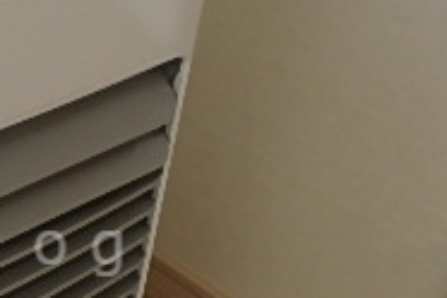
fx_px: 931
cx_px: -29
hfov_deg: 25.3
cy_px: 248
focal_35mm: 75
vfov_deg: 18.0
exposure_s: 1/60
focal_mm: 3.7
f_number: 3.5
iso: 200
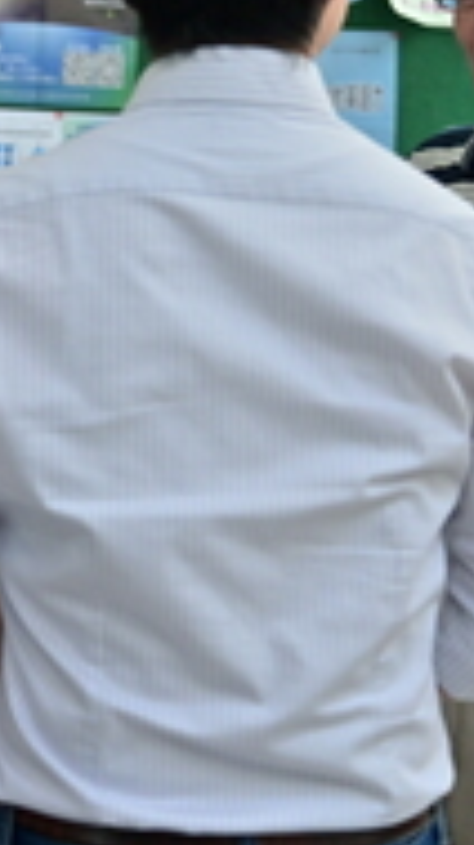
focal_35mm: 80
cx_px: 9
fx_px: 1792
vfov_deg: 26.4
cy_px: 279
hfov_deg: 14.8
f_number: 2.8
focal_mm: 36
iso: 1600
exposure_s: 1/125
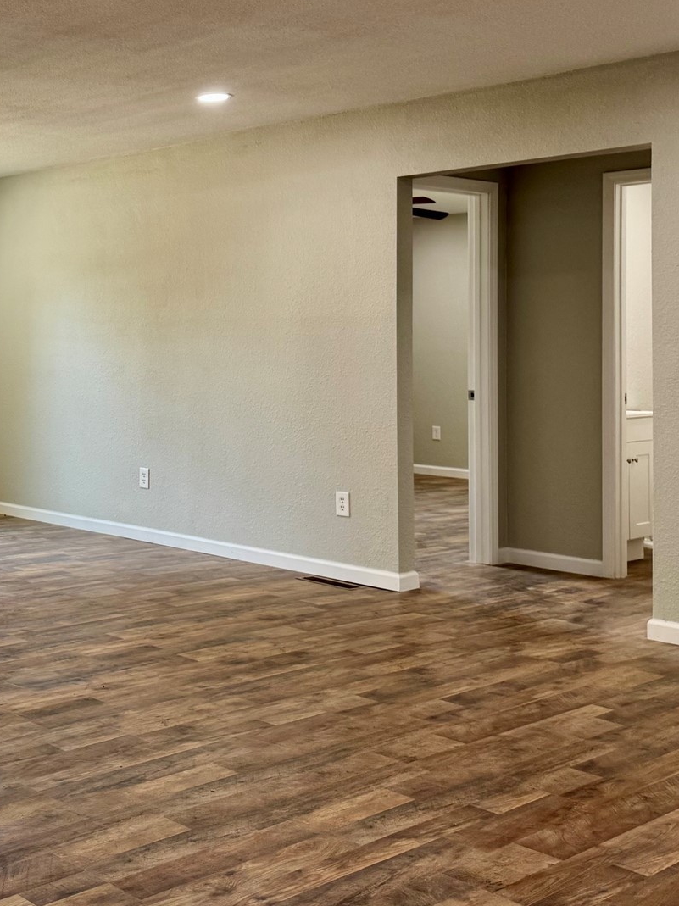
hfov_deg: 29.1
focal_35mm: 46
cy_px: 336
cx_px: -25
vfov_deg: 40.9
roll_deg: +0.1
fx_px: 1204
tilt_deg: -0.7
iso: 64
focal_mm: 6.76
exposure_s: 1/120
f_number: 1.78
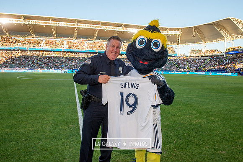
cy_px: 81
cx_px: 122
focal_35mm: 24
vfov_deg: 53.2
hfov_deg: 73.7
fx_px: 162
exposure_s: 1/320
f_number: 10
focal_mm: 24
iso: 800
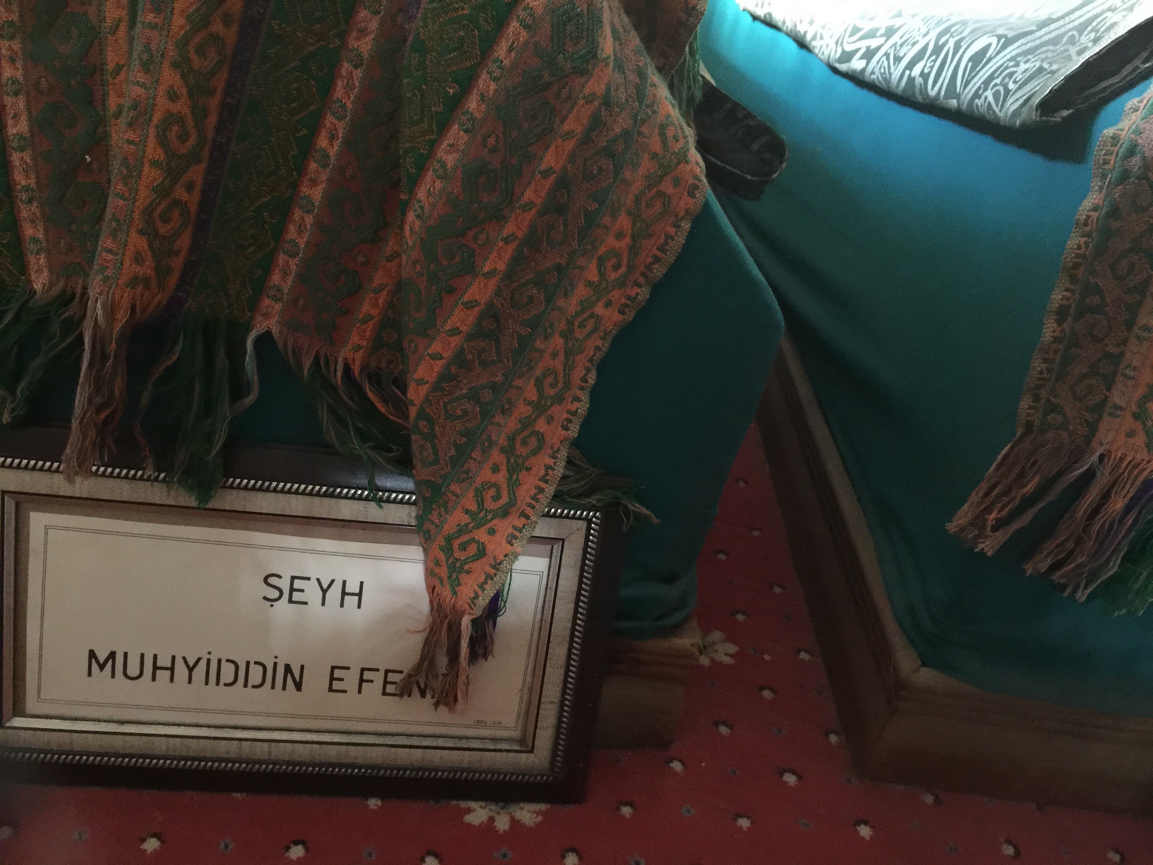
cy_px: 432
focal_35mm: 29
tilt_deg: -32.4
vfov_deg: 48.2
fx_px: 966
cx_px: 576
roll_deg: -11.9
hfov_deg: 61.7
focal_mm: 4.15
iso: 100
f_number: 2.2
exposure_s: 1/4
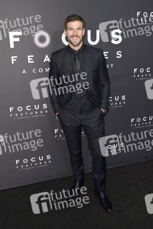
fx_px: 172
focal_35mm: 27
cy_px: 114
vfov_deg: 67.4
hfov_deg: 48.0
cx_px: 76
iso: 500
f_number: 6.3
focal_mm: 27
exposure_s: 1/320
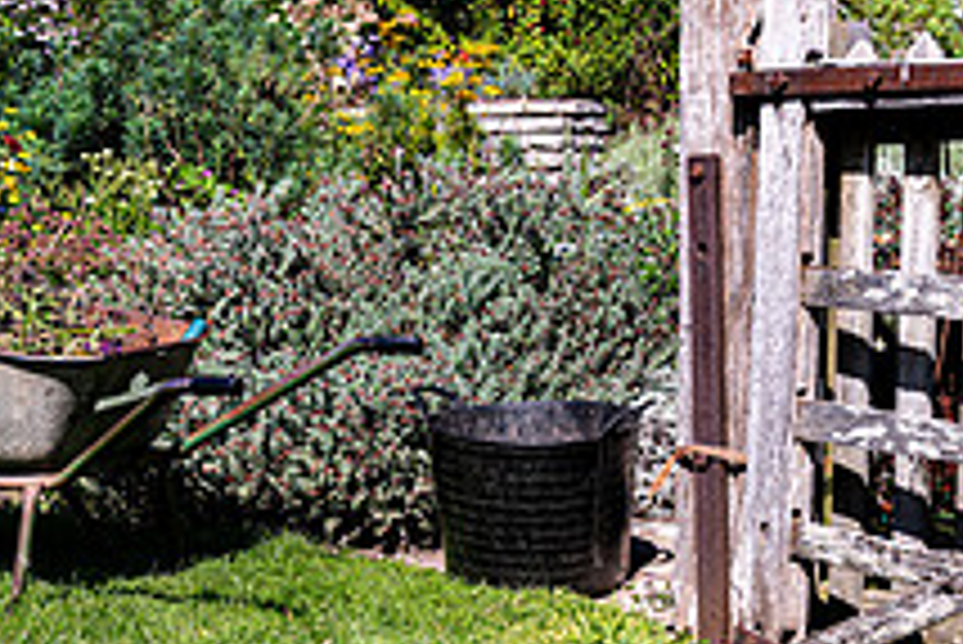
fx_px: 2543
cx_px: 14
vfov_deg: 14.4
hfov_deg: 20.8
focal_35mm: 95
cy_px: 376
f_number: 5.6
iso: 64
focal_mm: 35
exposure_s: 1/320
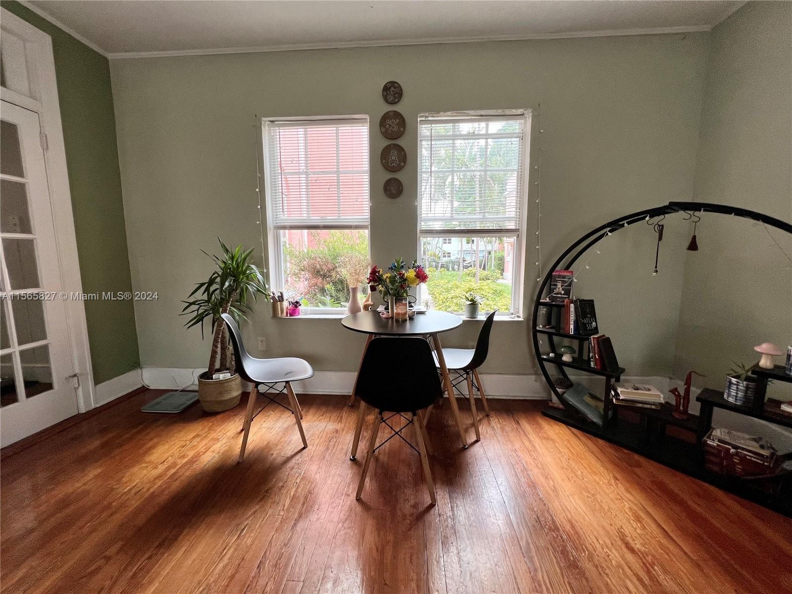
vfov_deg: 89.9
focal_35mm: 13
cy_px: 297
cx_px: 396
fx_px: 297
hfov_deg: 106.2
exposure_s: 1/99
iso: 64
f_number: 1.8
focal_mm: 1.57
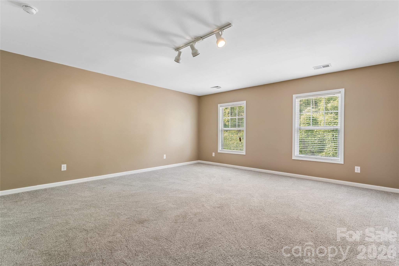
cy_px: 133
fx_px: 183
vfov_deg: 72.0
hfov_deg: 95.0
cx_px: 200
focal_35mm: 16
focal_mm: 16.5
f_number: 13
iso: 100
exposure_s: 1.3
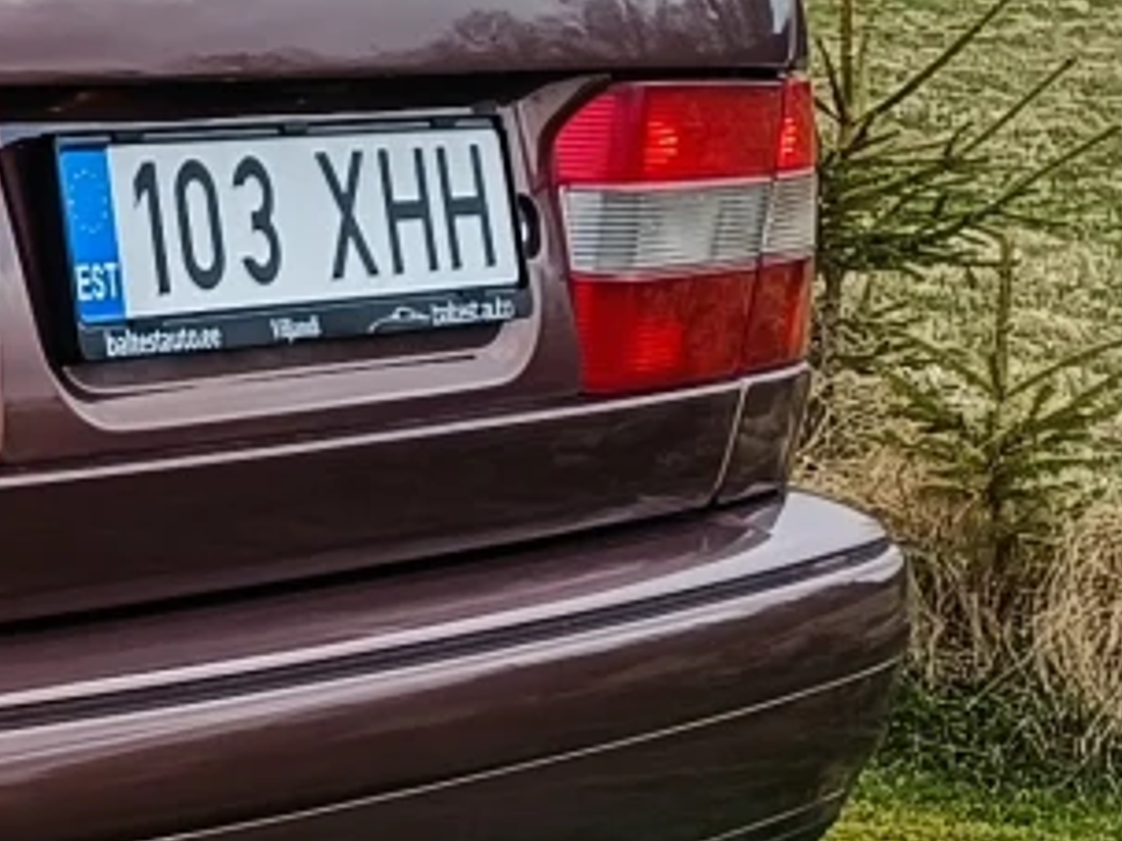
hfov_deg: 11.5
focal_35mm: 152
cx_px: -1200
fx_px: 4925
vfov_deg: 9.7
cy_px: 256
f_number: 1.88
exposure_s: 1/463
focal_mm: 5.59
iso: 51
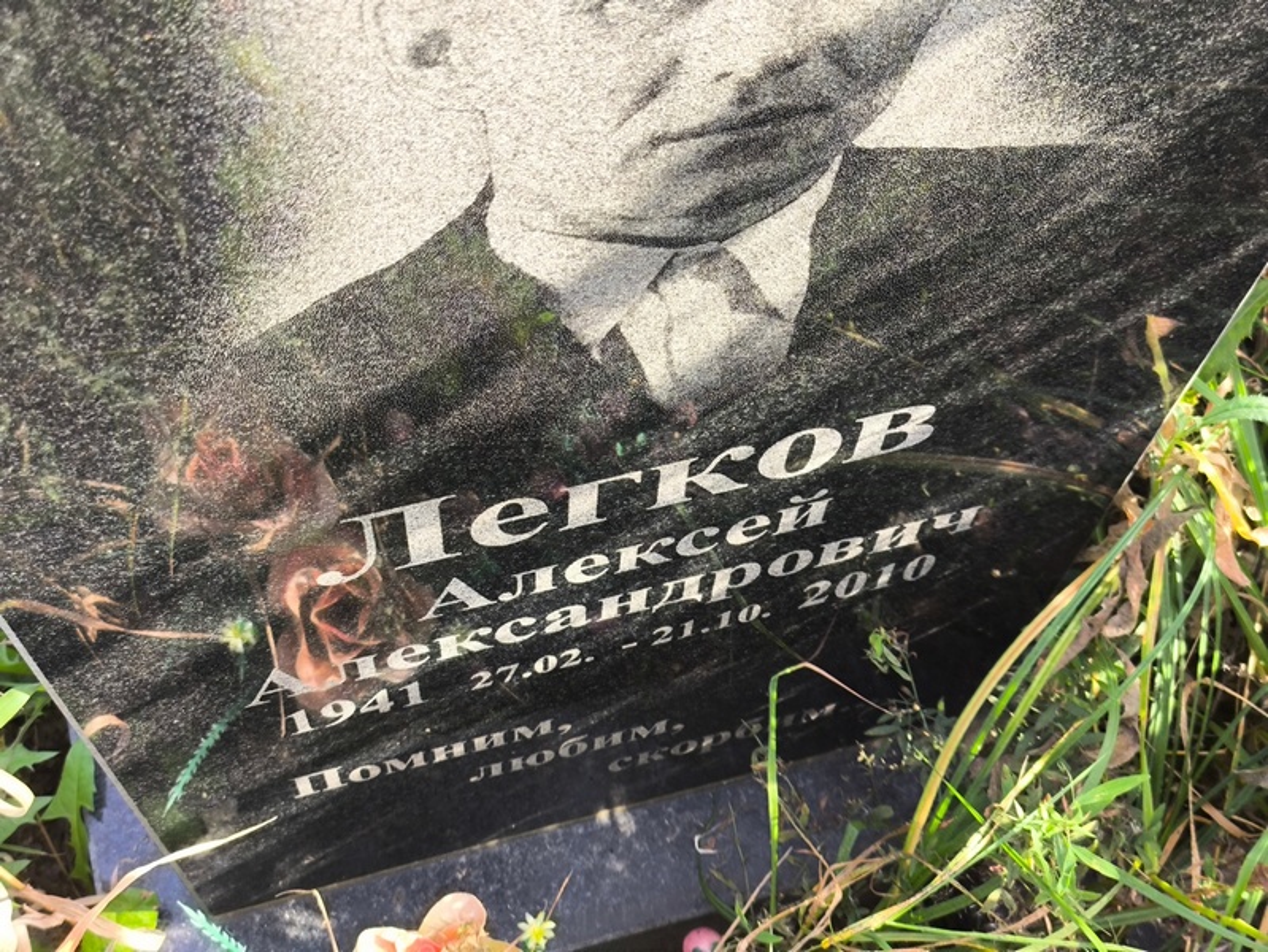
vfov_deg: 29.1
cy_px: 476
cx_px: 634
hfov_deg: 38.2
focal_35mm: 50
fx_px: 1832
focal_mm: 4.71
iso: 50
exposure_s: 1/114
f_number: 1.7
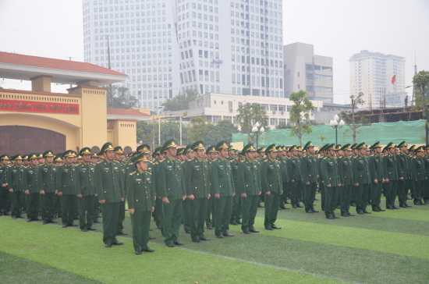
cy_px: 142
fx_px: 535
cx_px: 214
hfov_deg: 43.7
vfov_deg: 29.7
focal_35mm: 45
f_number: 5
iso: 800
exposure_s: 1/100
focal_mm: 30
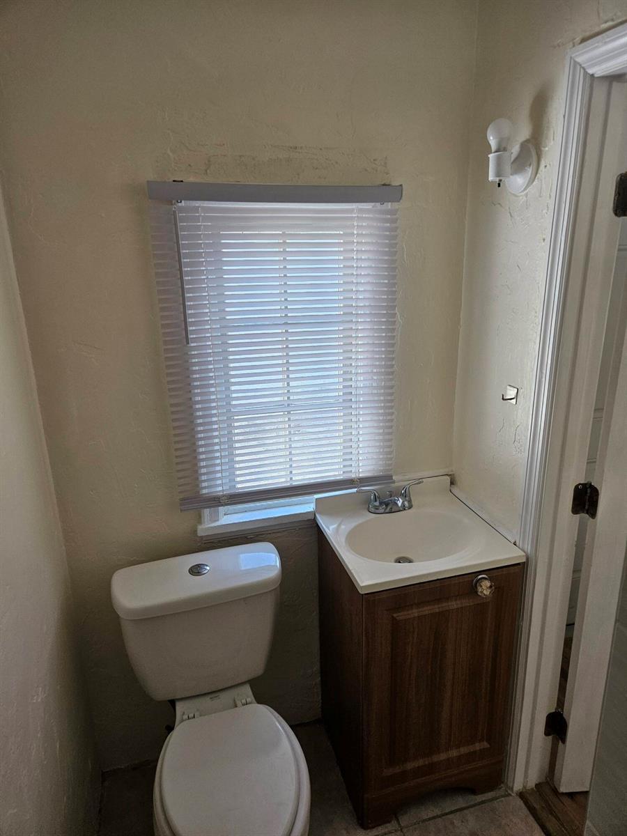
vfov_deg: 73.9
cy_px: 418
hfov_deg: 58.9
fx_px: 555
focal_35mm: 23
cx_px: 314
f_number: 1.8
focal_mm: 5.4
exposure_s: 1/207
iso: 160
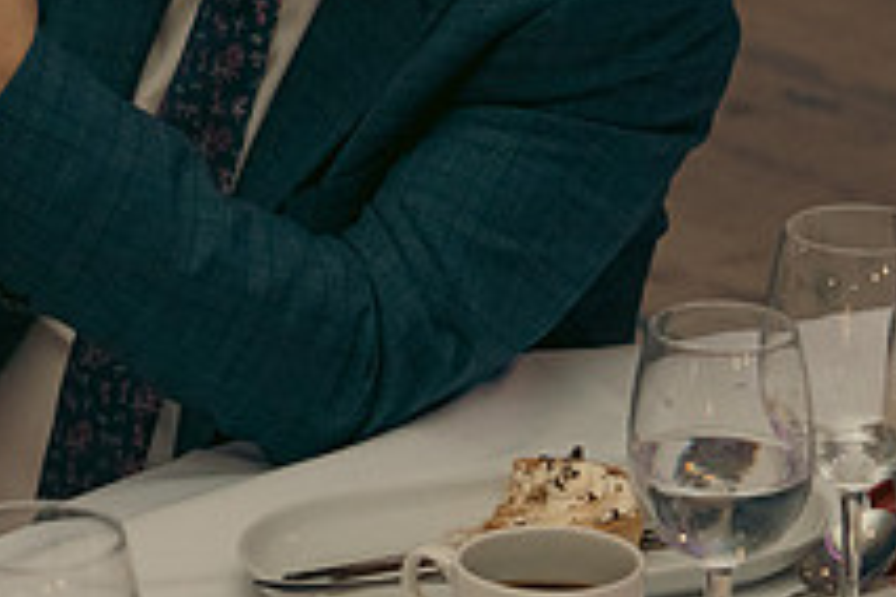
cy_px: -120
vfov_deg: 7.0
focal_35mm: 196
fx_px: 4878
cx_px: 223
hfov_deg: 10.5
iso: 2500
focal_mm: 48
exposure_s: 1/160
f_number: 3.5
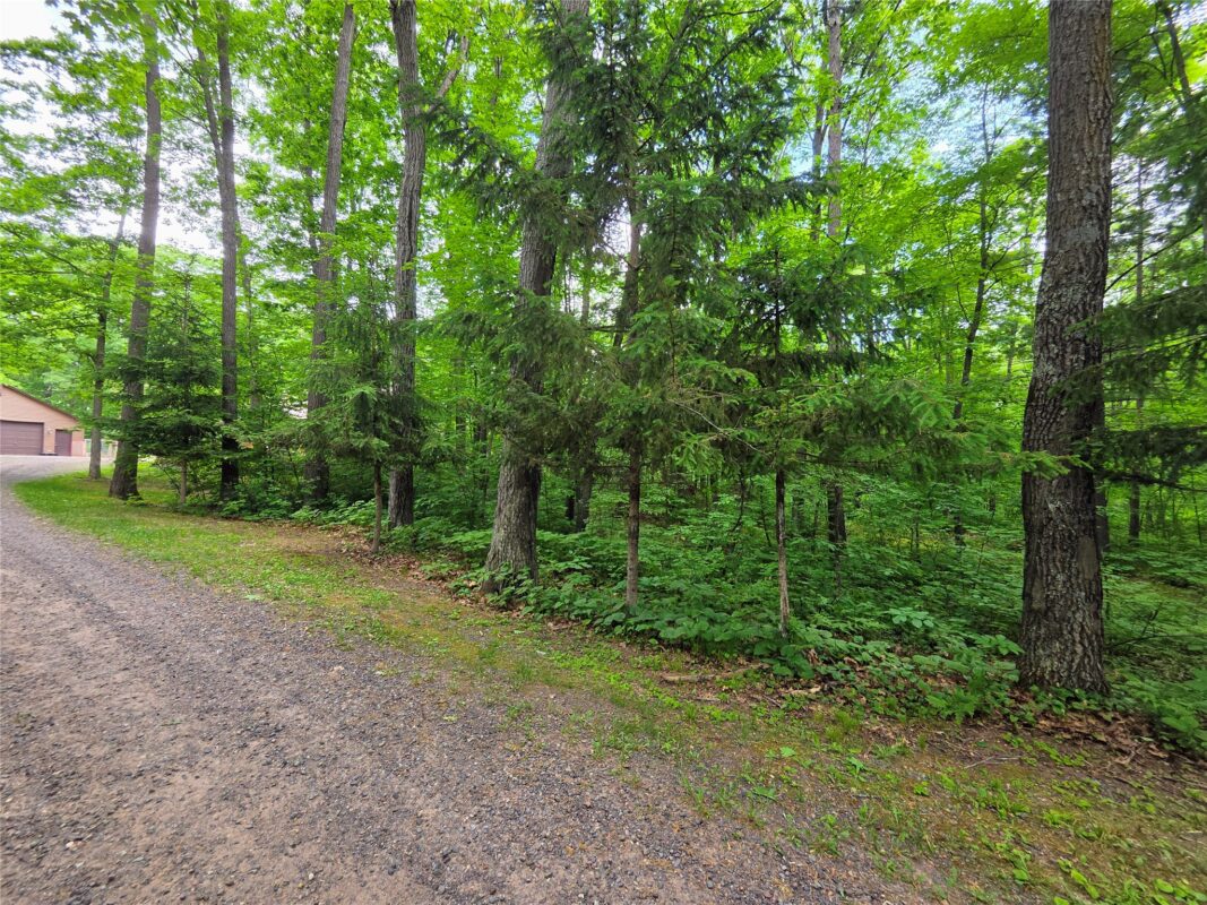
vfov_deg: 89.9
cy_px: 452
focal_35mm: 13
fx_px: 453
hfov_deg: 106.2
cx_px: 604
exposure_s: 1/120
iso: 80
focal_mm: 2.2
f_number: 2.2
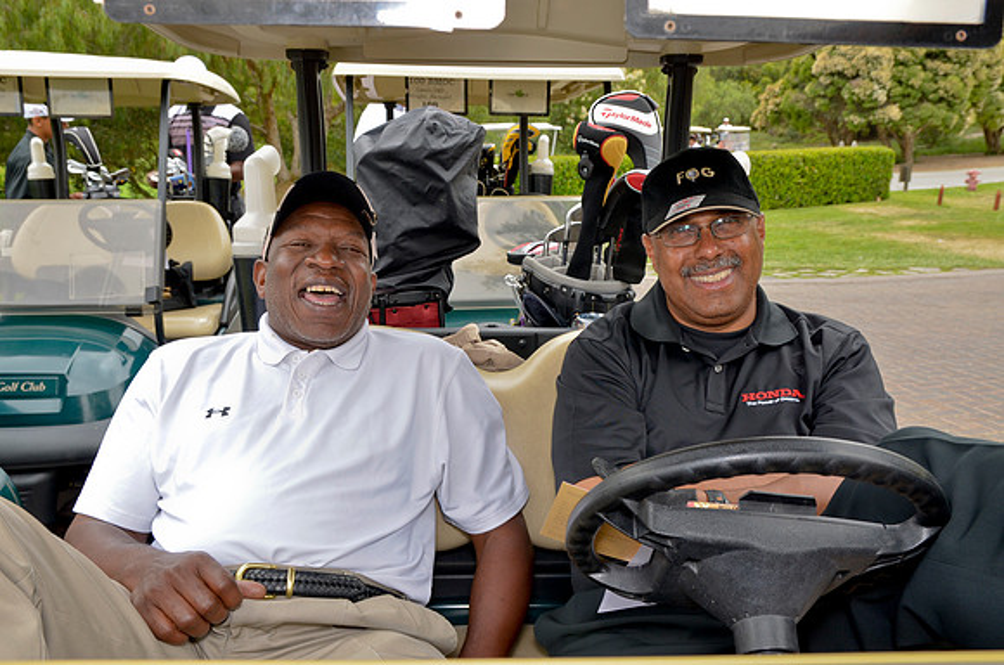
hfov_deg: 57.3
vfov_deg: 39.8
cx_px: 502
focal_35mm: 33
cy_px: 332
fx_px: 918
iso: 200
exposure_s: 1/200
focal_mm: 22
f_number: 6.3
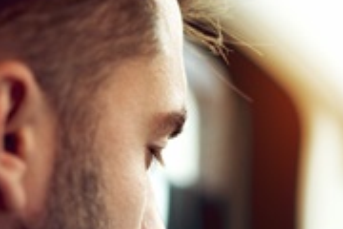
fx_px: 1591
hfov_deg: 12.2
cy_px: 296
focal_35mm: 167
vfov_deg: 8.1
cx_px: 343
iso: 320
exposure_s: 1/200
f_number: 2
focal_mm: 50
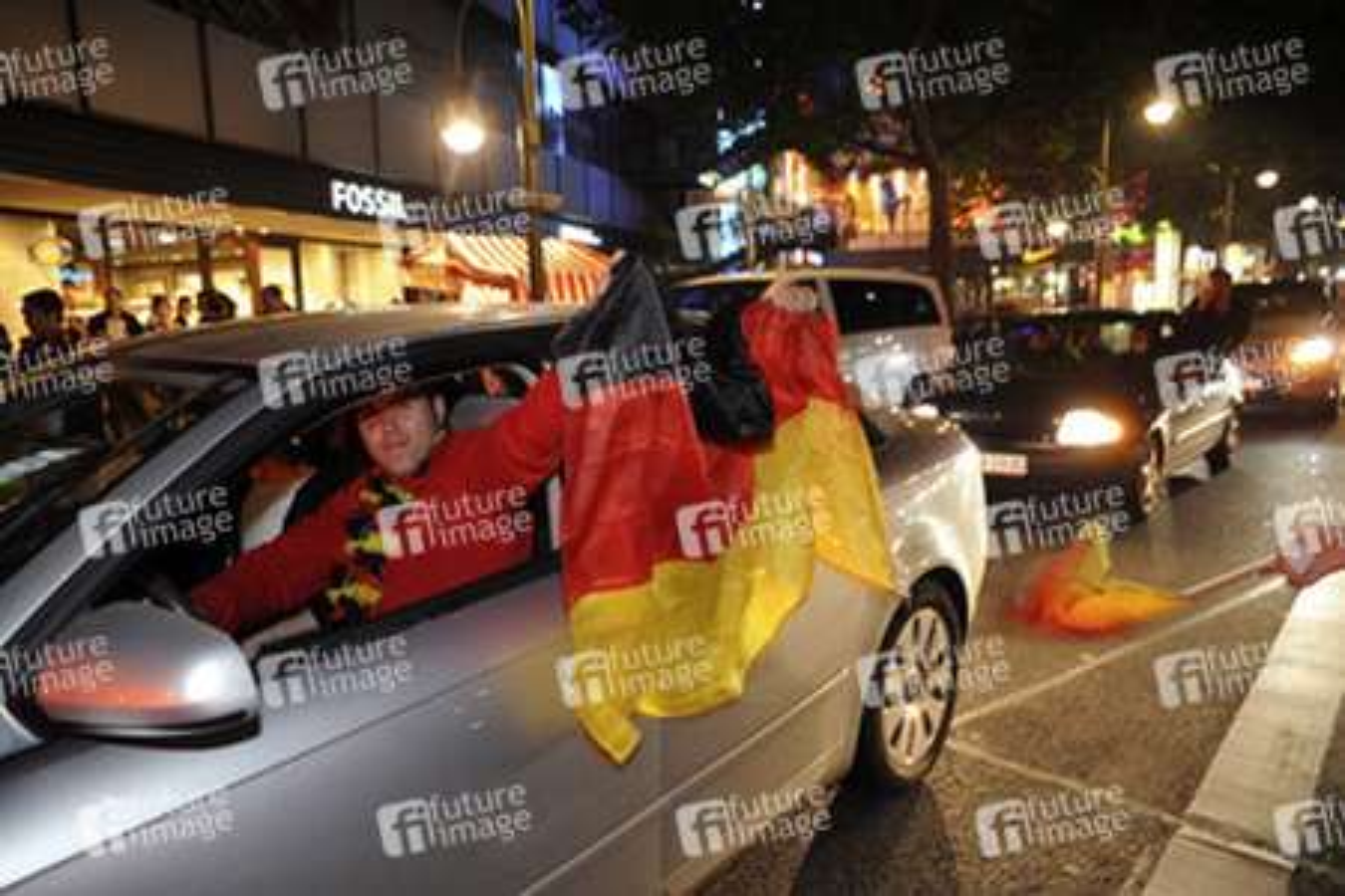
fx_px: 897
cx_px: 672
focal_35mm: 24
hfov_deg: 73.7
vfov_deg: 53.1
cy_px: 448
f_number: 3.5
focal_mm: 24
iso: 1250
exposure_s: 1/30
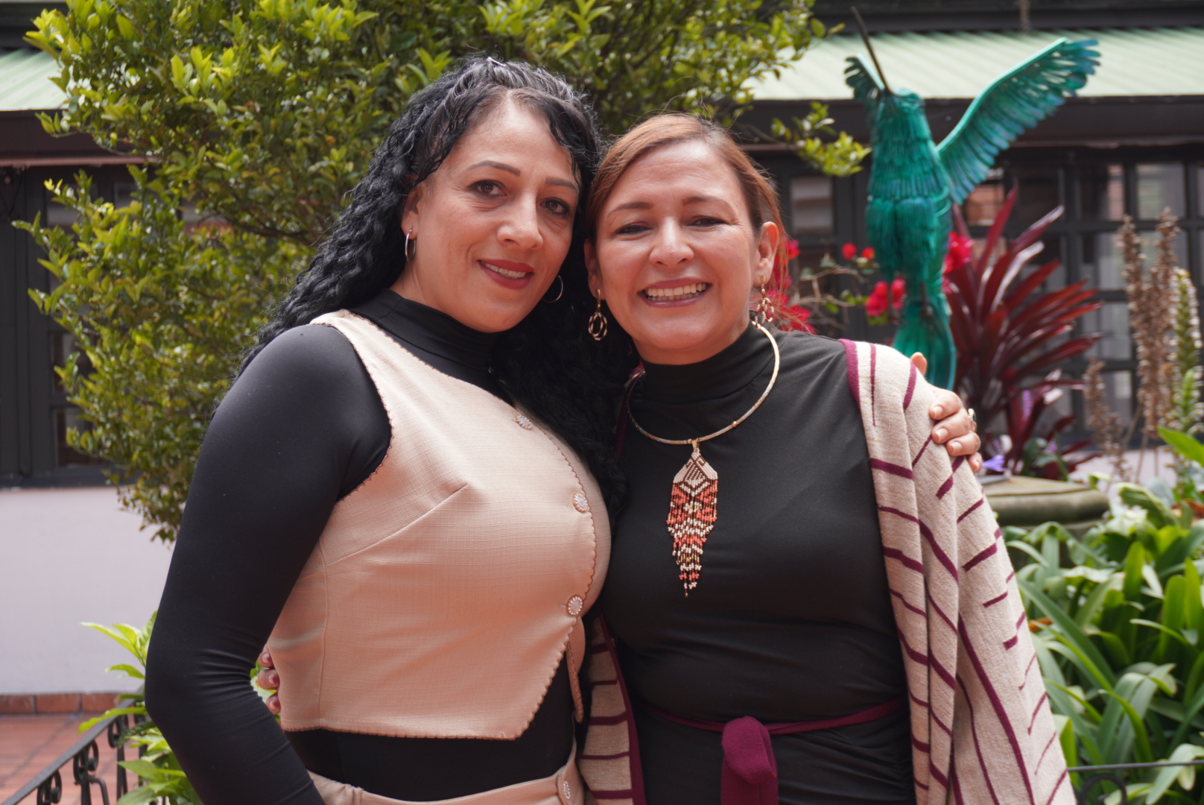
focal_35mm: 51
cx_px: 602
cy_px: 402
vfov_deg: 26.5
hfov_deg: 38.9
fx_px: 1707
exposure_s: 1/160
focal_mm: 34
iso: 125
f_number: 5
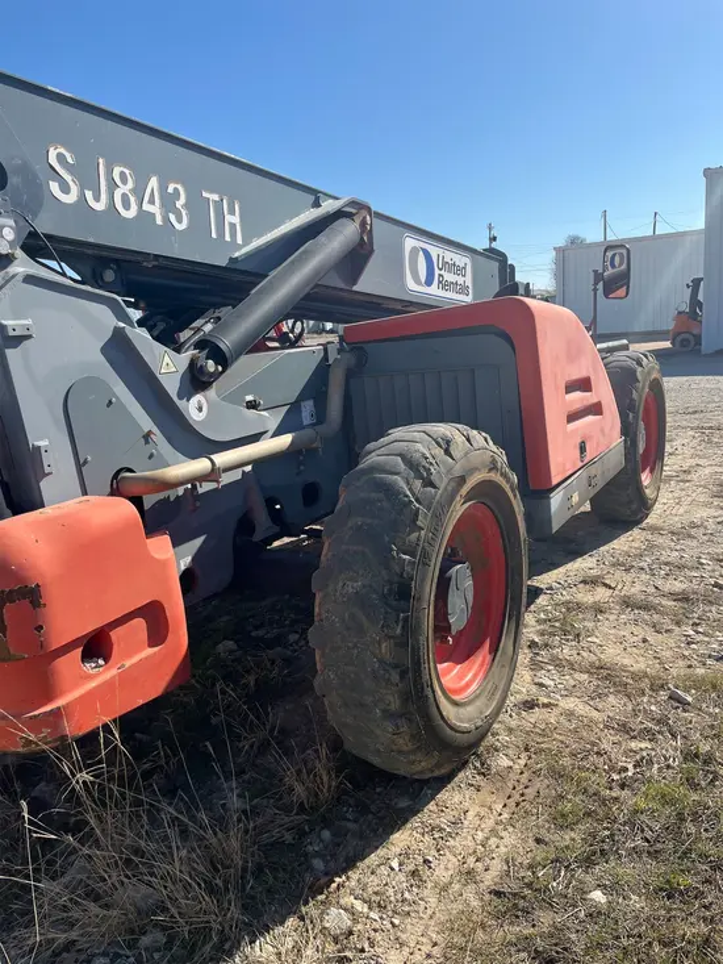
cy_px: 482
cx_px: 362
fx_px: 724
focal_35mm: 26
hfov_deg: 53.1
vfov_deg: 67.3
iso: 50
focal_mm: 5.1
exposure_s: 1/3135
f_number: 1.6
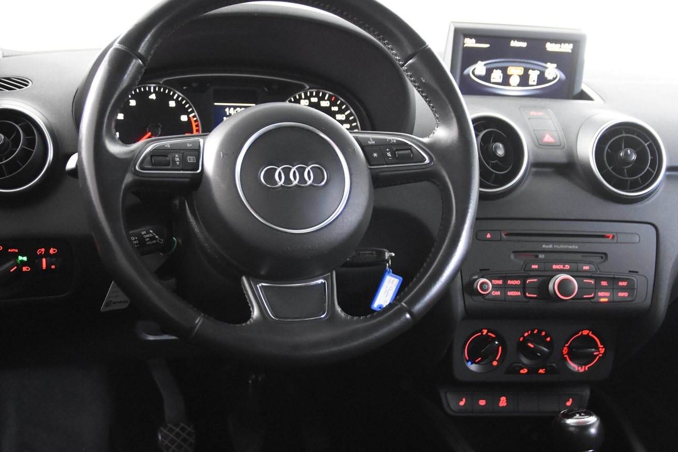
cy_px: 269
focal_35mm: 53
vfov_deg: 25.5
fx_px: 998
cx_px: 265
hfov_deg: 37.4
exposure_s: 1/40
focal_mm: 24
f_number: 3
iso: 4500
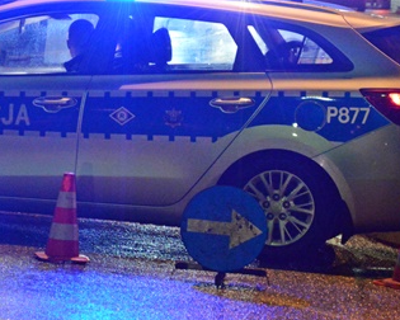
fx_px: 3599
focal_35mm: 304
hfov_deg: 6.3
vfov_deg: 5.1
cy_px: 65
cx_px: 42
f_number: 5.3
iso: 3200
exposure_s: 1/25
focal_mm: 80
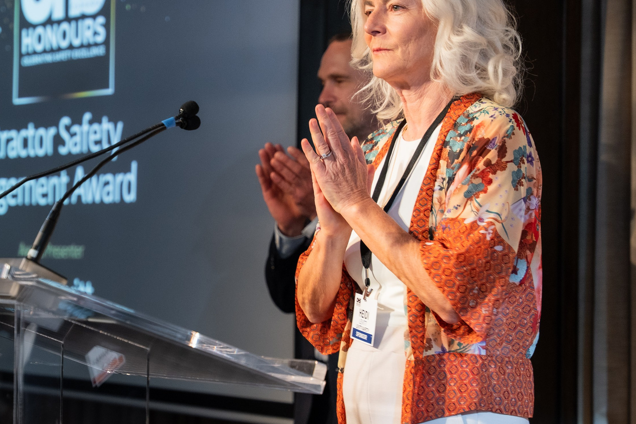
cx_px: 222
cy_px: 253
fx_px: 2332
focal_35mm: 132
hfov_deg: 15.5
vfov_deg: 10.4
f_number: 2.8
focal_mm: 70
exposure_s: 1/160
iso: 1250
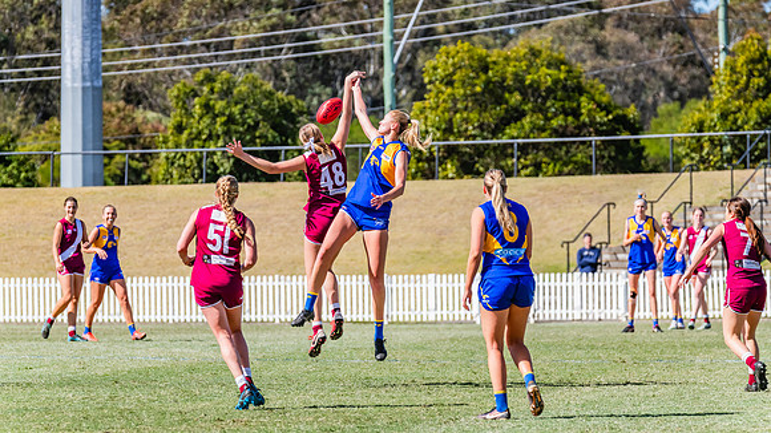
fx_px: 6286
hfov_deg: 7.0
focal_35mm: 308
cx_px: 384
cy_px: 178
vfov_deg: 3.9
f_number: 9
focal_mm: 290
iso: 800
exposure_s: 1/1600
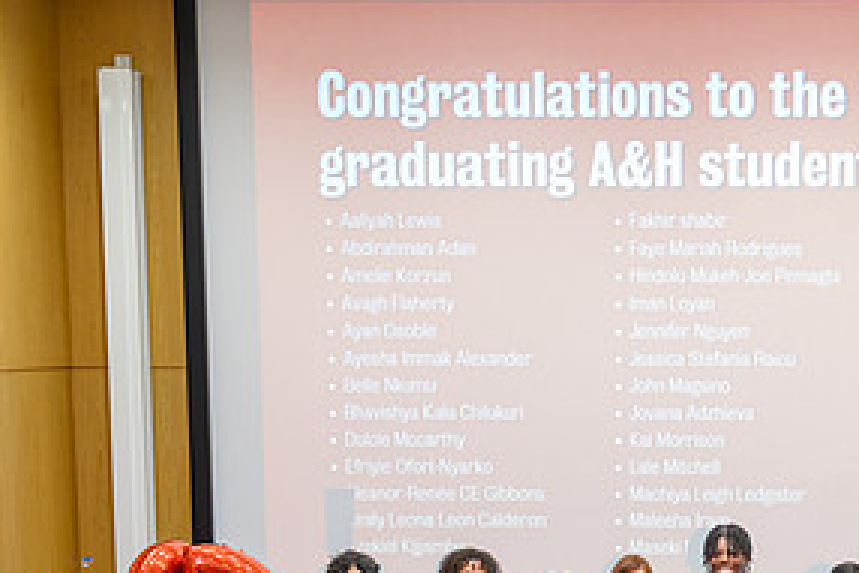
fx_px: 1814
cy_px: 574
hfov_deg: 26.2
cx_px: 679
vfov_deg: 17.5
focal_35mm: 76
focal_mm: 37
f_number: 2.8
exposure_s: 1/200
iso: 2500
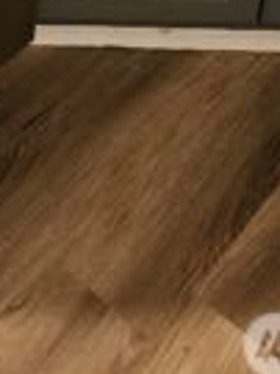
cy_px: -345
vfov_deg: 16.9
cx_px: 3
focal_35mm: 91
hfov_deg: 15.9
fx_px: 983
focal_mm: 6.3
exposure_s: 1/40
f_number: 1.7
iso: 640
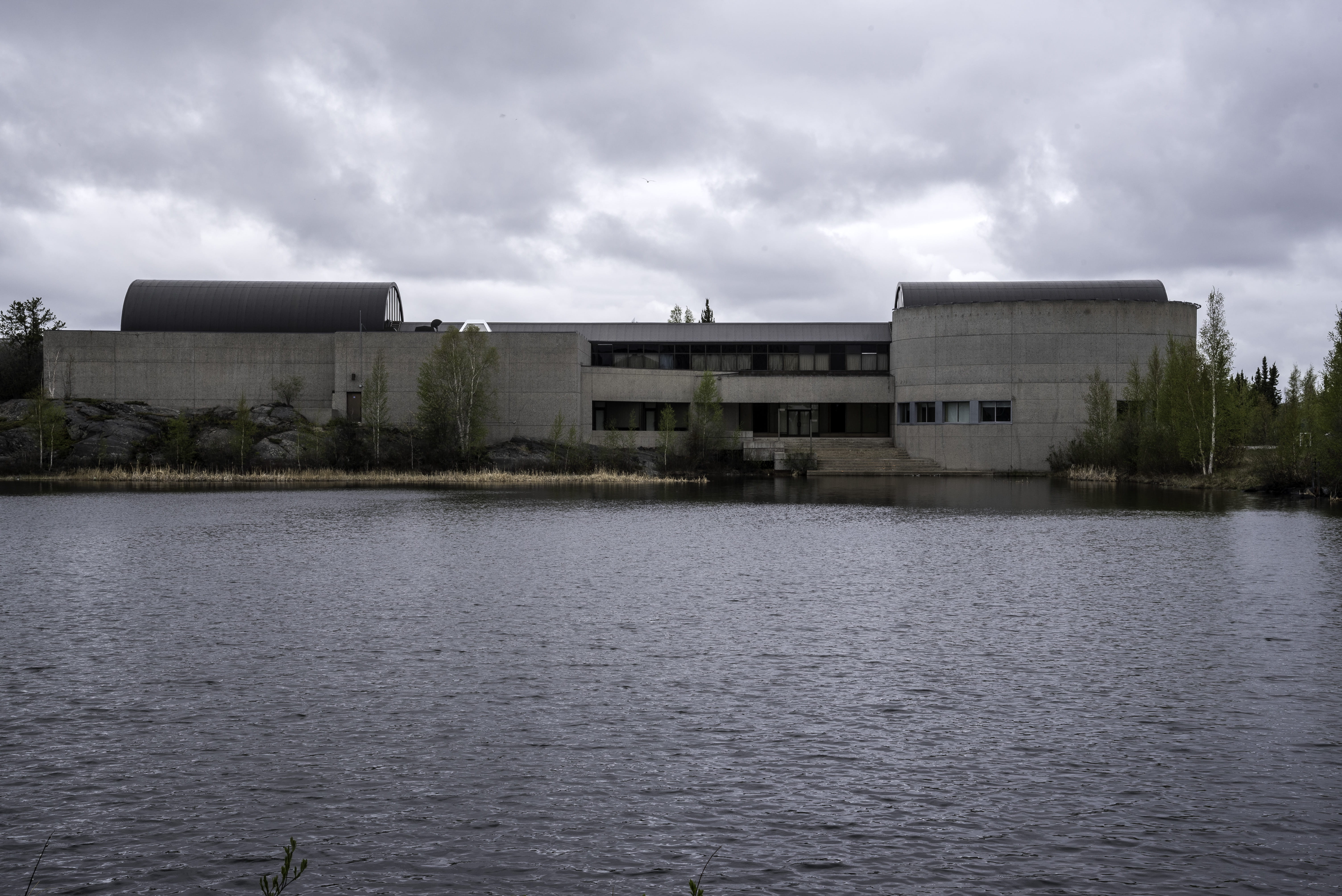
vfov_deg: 26.0
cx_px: 671
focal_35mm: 52
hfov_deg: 38.2
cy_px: 448
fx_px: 1939
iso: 320
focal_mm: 52
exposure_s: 1/100
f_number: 16
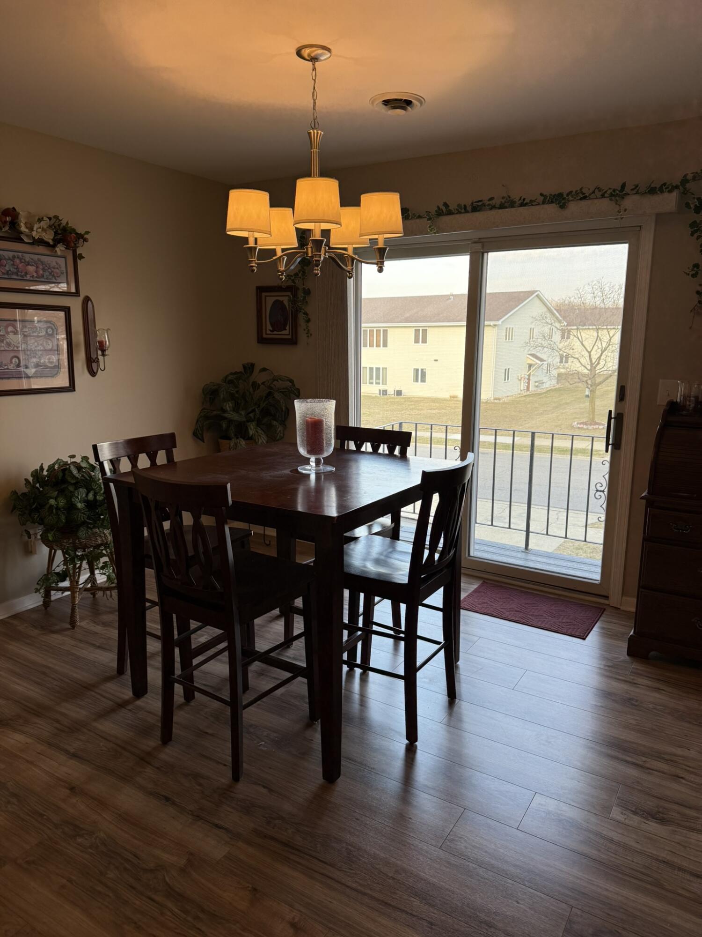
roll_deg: -0.5
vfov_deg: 71.6
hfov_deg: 56.8
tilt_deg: -11.0
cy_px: 468
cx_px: 351
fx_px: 649
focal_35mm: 24
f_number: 1.78
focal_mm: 6.76
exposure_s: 1/236
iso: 125
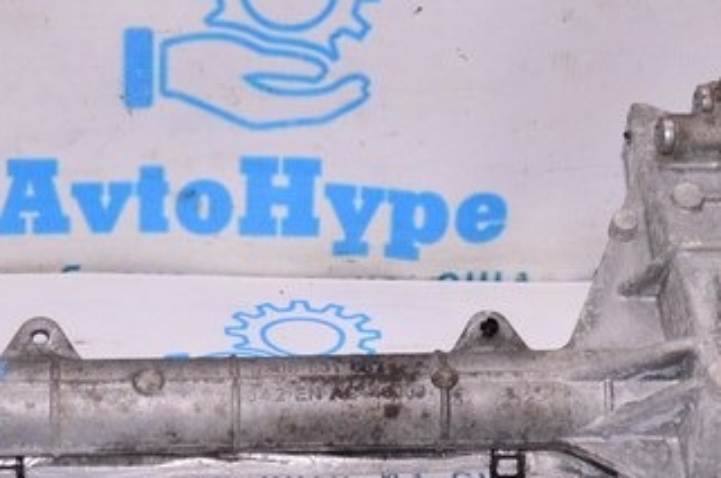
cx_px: 296
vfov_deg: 11.9
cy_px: 201
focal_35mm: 115
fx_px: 2300
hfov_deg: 17.8
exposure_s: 1/200
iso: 1600
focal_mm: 24
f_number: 8
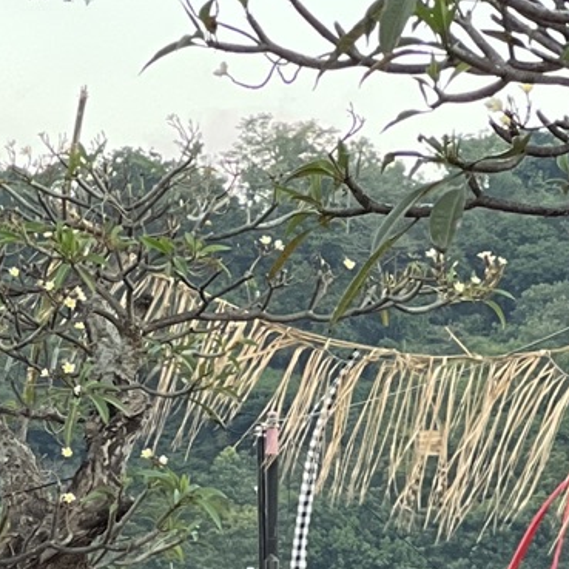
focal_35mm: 295
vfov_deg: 5.9
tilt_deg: +0.0
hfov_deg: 5.9
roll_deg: -0.2
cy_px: 911
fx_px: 5486
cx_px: 0
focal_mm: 9
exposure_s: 1/91
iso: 250
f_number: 2.8
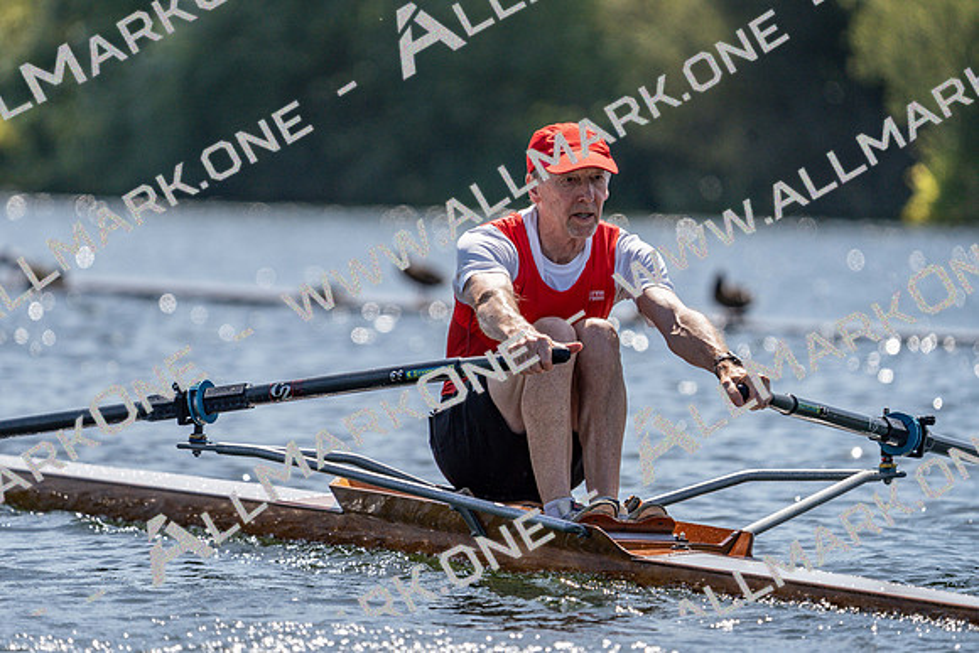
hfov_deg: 5.2
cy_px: 326
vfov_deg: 3.5
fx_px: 10798
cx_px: 490
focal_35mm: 397
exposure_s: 1/2000
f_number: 6.3
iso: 250
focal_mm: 397
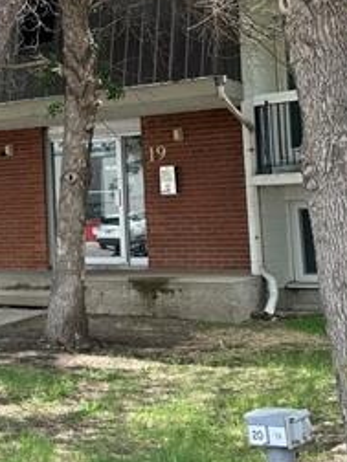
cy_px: 130
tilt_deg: +4.9
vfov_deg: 26.4
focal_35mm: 73
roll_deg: +2.2
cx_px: -9
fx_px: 976
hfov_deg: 19.5
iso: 80
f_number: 1.78
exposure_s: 1/1230
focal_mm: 6.76
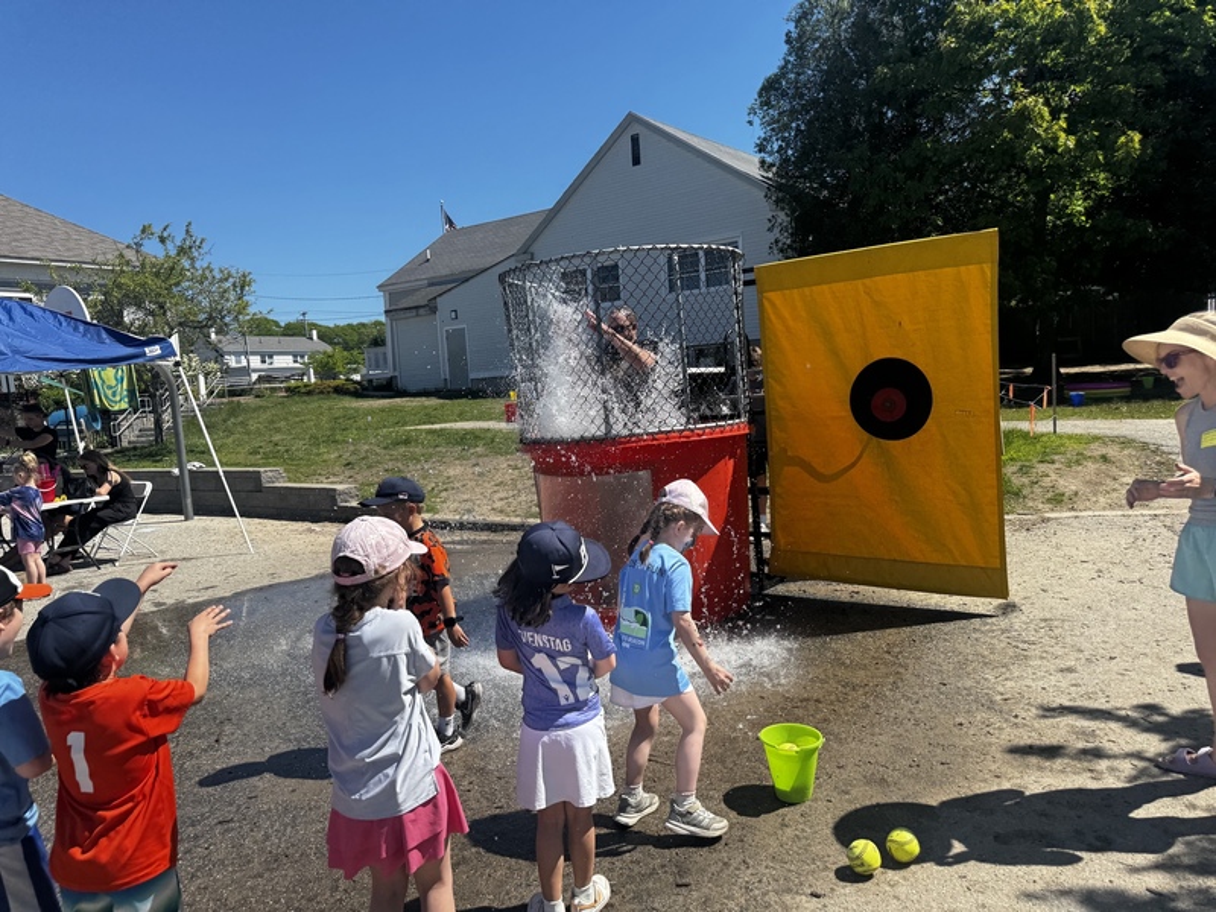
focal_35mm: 24
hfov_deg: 71.6
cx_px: 608
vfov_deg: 56.8
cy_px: 456
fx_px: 843
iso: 80
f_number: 1.78
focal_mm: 6.76
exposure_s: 1/4049
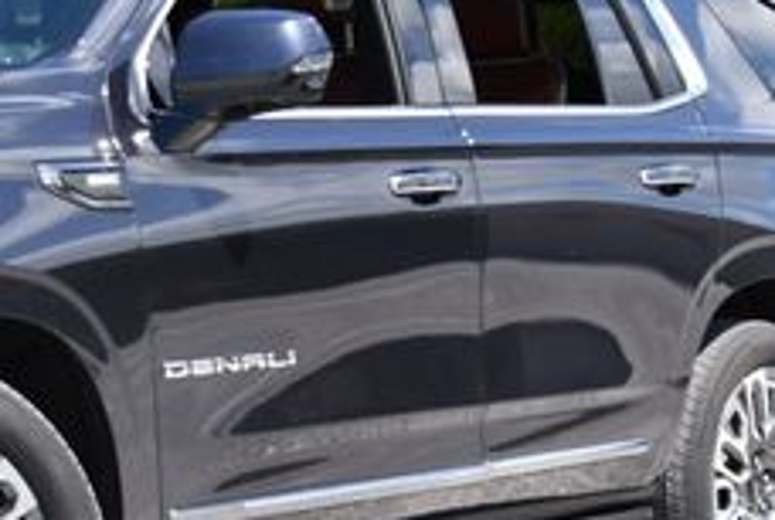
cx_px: -54
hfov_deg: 12.8
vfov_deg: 8.8
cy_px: 214
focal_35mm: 157
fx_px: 3386
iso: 200
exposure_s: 1/250
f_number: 7.1
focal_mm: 28
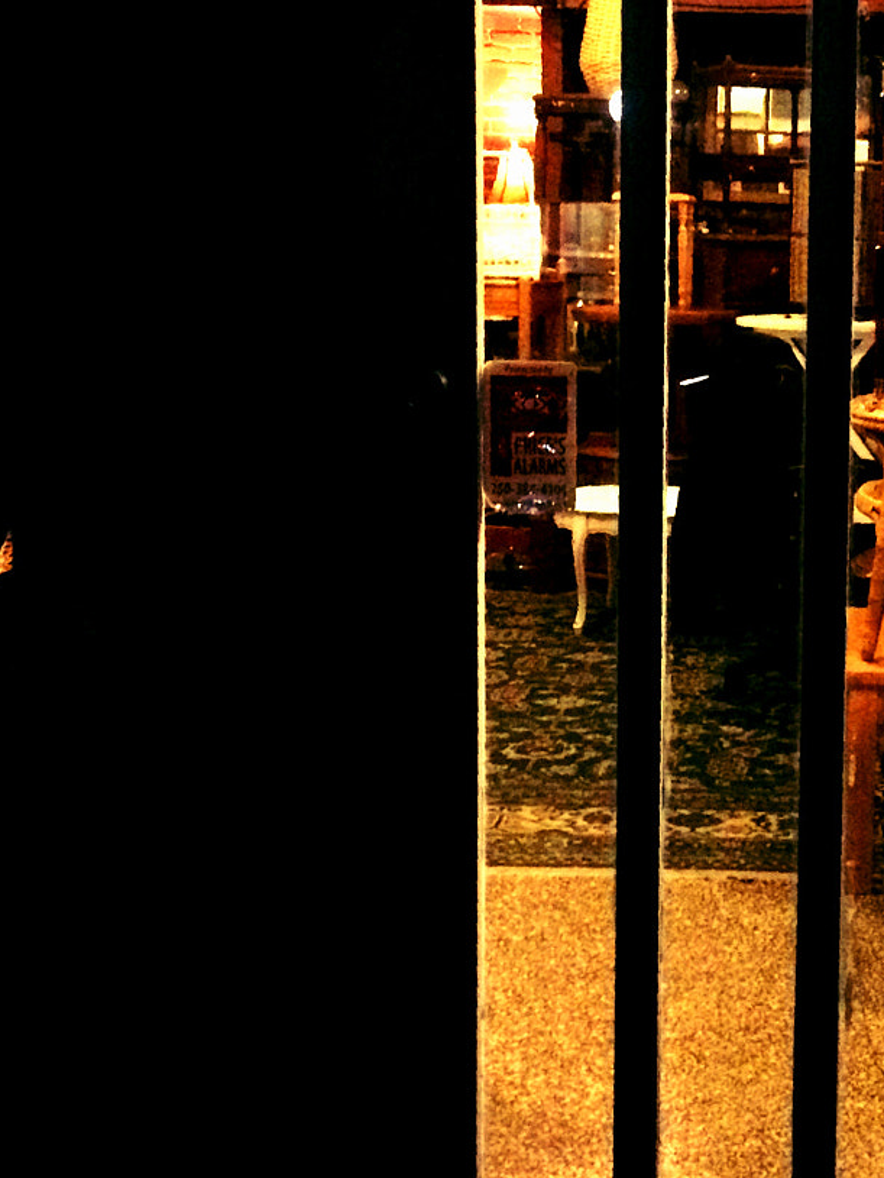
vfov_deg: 33.6
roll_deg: +0.2
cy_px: 462
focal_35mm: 57
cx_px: 825
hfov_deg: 24.8
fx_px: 1940
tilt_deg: -8.3
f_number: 2.2
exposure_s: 1/15
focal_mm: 4.2
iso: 800
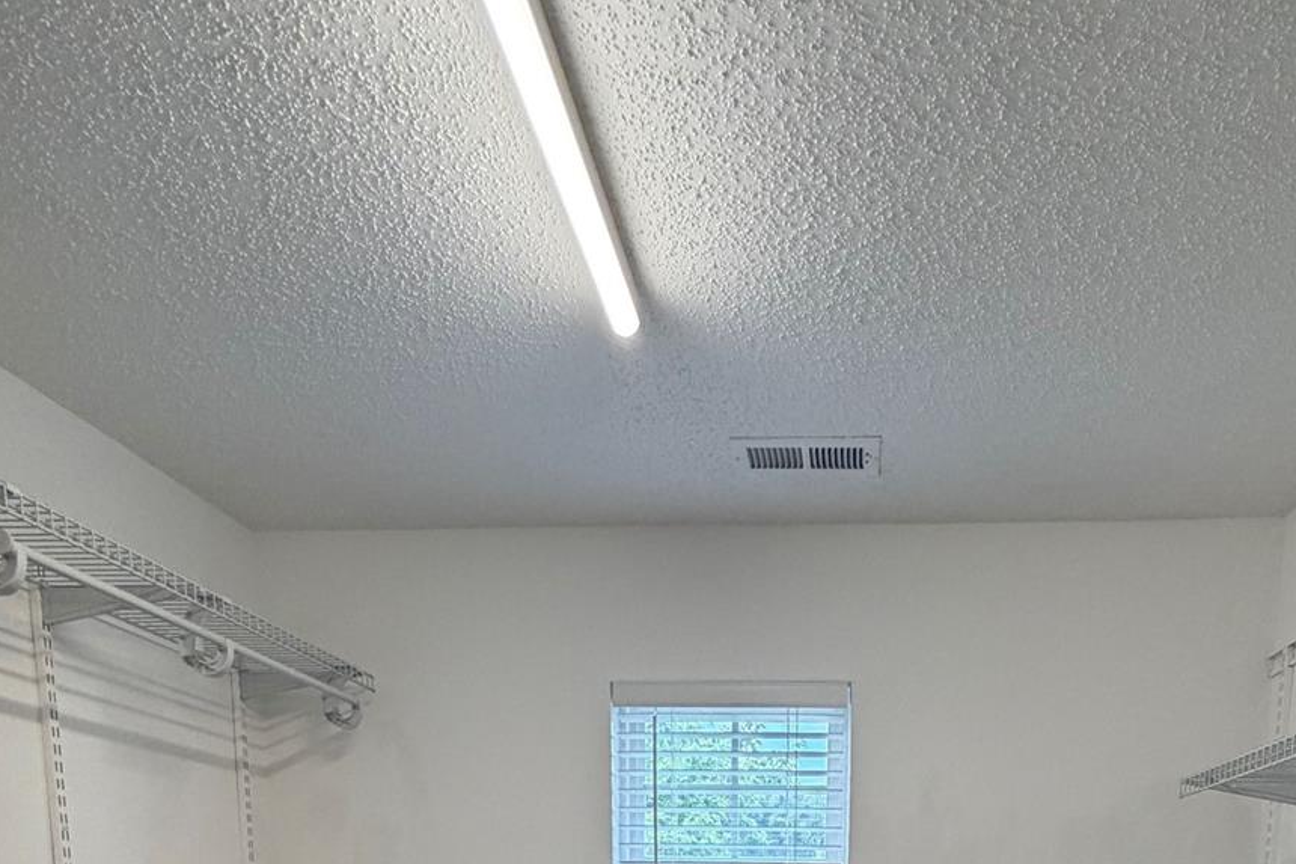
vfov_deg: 36.7
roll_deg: -0.2
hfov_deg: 68.6
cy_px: 1060
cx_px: 790
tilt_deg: -8.6
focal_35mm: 26
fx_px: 936
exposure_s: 1/120
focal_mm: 2.22
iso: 250
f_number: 2.2
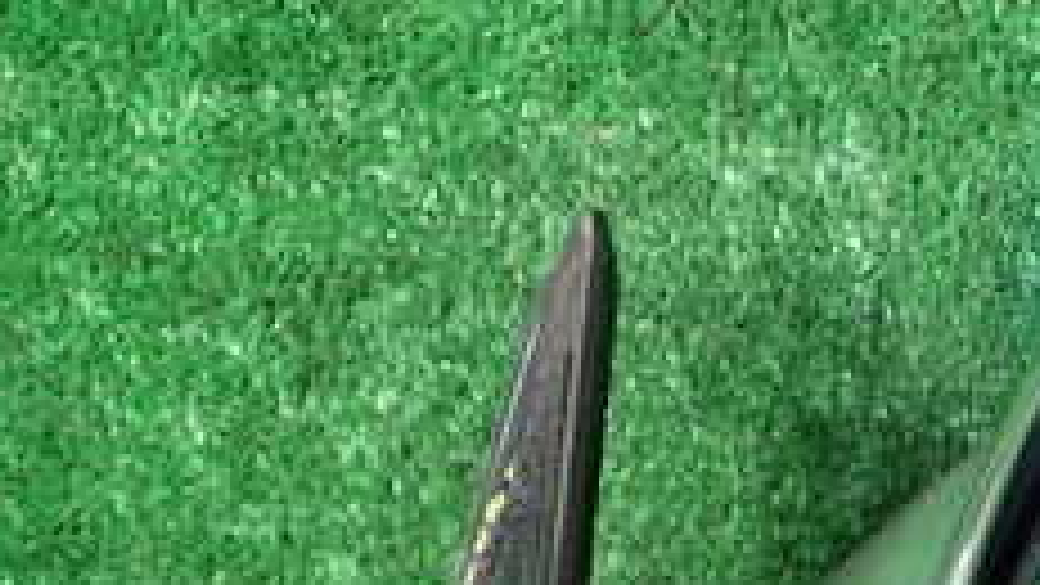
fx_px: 2344
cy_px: 796
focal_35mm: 85
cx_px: 977
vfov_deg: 13.6
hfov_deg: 24.2
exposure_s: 1/60
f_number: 2.3
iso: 125
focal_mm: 5.4
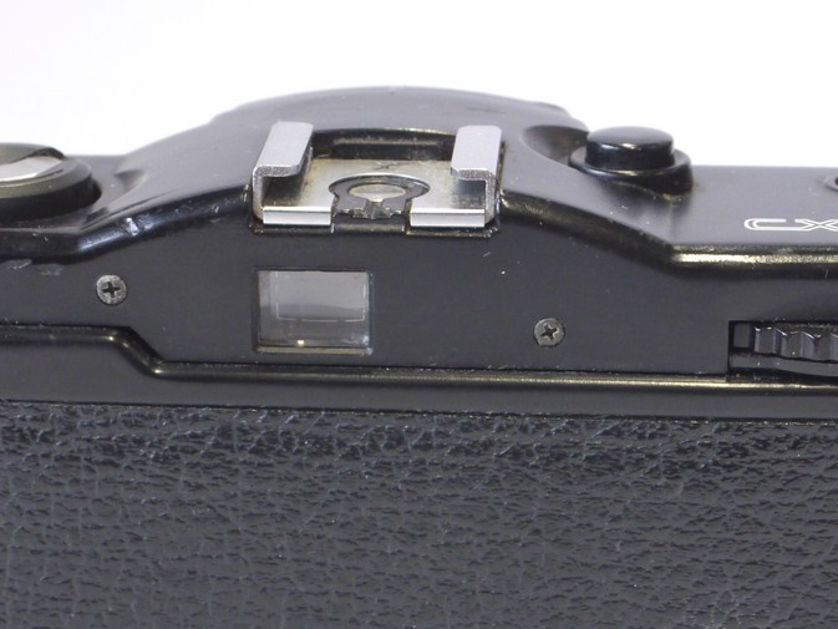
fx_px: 3196
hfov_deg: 14.9
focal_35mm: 132
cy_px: 447
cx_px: 388
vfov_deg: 11.2
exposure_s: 1/13
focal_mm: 37
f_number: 11
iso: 800
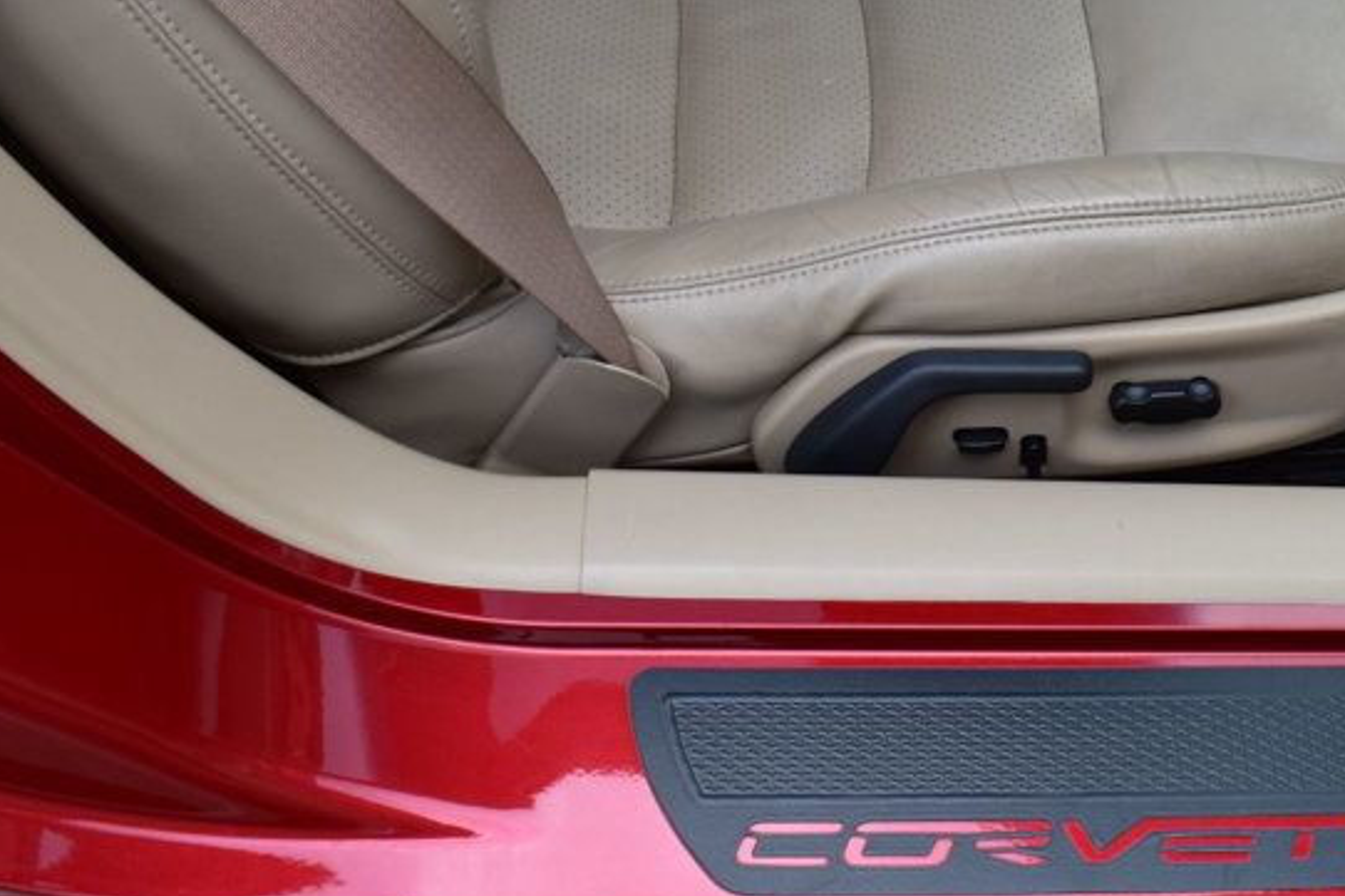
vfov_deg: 26.4
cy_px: 387
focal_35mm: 51
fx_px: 1905
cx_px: 1052
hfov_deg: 37.7
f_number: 8
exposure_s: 1/80
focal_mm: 18
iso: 400
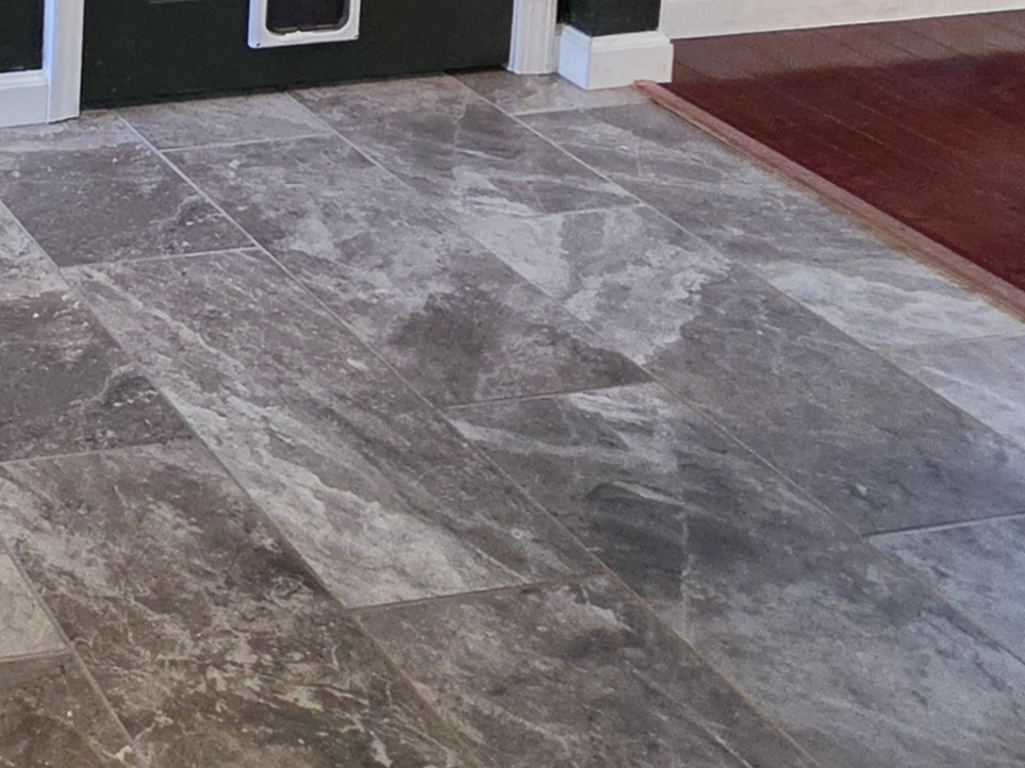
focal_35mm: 54
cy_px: -495
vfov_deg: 21.1
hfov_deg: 25.3
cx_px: -568
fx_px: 1599
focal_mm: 2.2
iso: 250
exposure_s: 1/120
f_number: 1.9
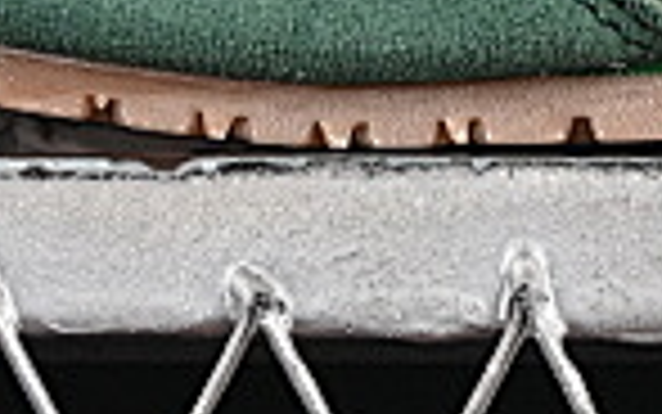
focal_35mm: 560
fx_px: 10107
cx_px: 851
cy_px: -855
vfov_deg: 2.3
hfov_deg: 3.7
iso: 160
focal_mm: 50
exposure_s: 1/60
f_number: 6.3
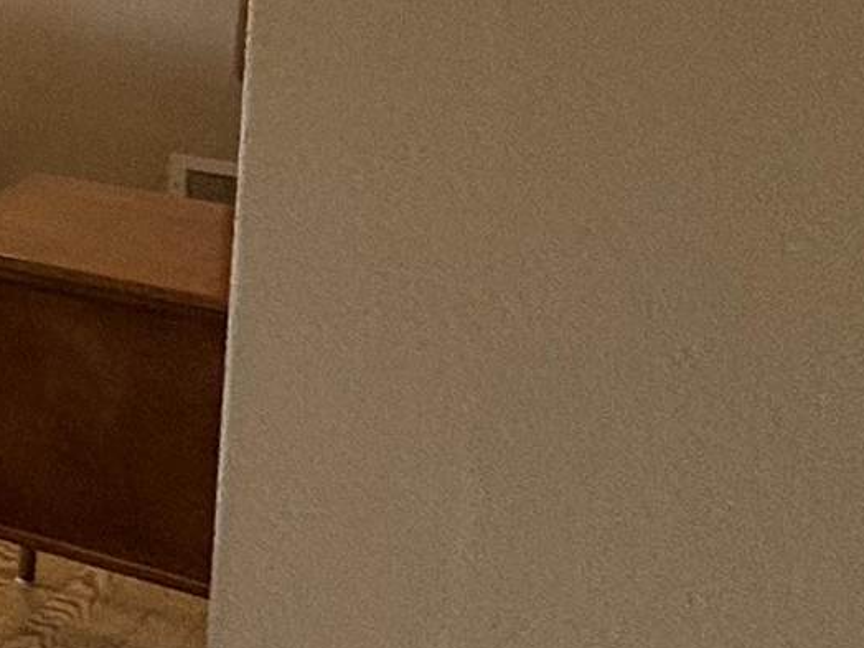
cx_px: -1591
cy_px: -213
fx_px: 2047
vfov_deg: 16.9
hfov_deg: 12.3
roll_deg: -0.1
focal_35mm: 82
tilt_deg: -5.3
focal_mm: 2.22
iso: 64
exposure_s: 1/120
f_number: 2.2
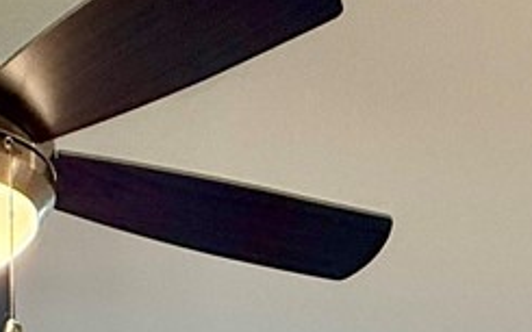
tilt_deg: -10.5
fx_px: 1406
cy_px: 1120
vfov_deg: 9.3
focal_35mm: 97
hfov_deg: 21.4
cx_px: 182
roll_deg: -0.5
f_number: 2.2
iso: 100
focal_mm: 2.22
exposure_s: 1/120
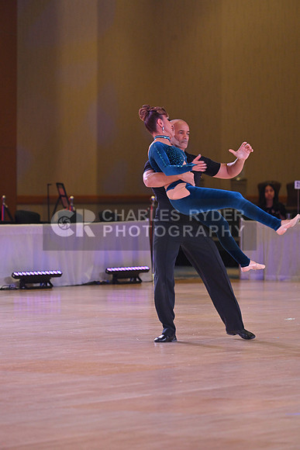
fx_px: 2498
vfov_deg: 10.3
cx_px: 150
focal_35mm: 200
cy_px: 225
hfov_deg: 6.9
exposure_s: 1/400
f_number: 5
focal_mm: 200
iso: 3200
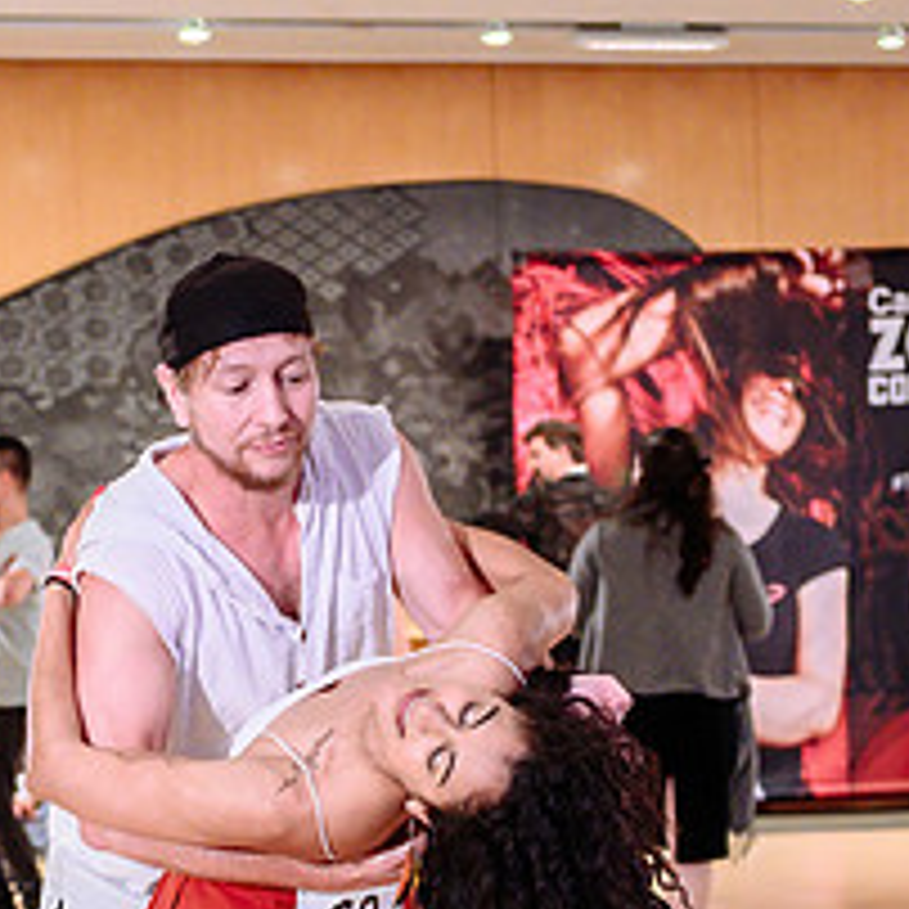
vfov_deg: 13.5
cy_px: 920
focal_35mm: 127
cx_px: 80
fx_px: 3773
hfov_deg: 13.6
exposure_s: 1/320
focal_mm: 28
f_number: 2
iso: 1250
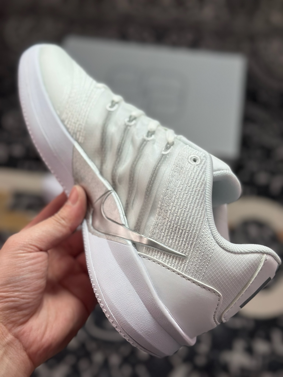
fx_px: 523
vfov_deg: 39.7
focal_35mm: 48
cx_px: 142
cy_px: 188
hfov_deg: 30.3
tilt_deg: -56.4
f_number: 1.78
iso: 80
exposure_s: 1/1880
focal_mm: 6.86
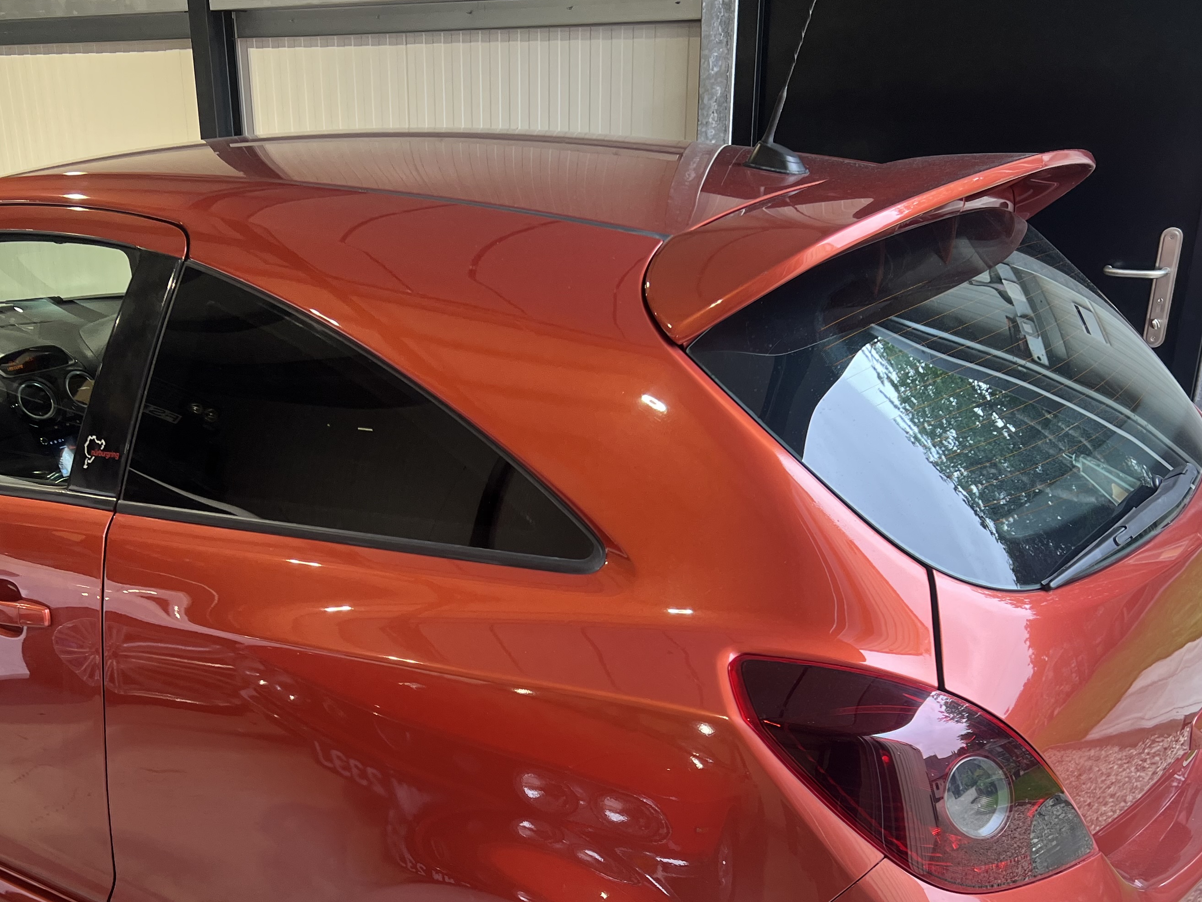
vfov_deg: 35.3
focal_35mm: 40
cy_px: 654
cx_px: 469
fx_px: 1389
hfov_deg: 46.5
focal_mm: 5.7
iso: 80
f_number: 1.5
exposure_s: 1/100
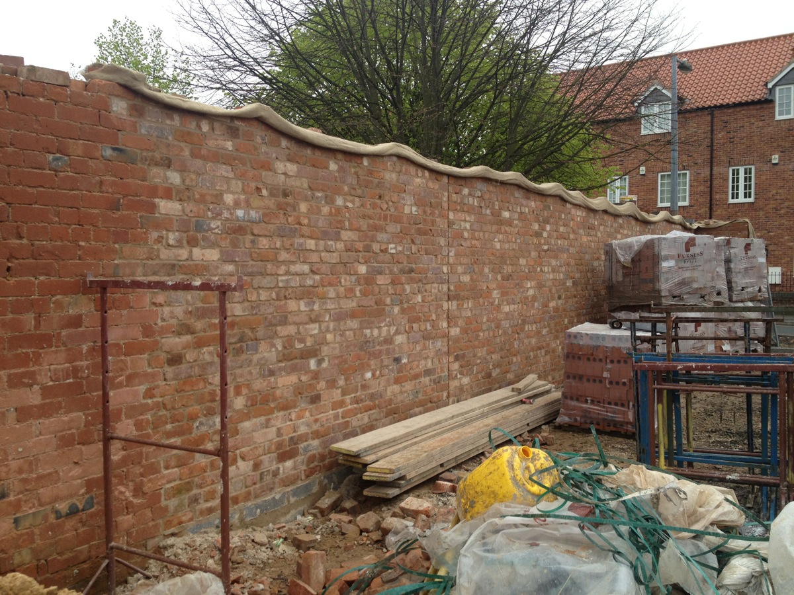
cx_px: 397
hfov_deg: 52.6
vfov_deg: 40.7
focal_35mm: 35
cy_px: 298
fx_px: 803
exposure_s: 1/310
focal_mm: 4.28
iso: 64
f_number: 2.4
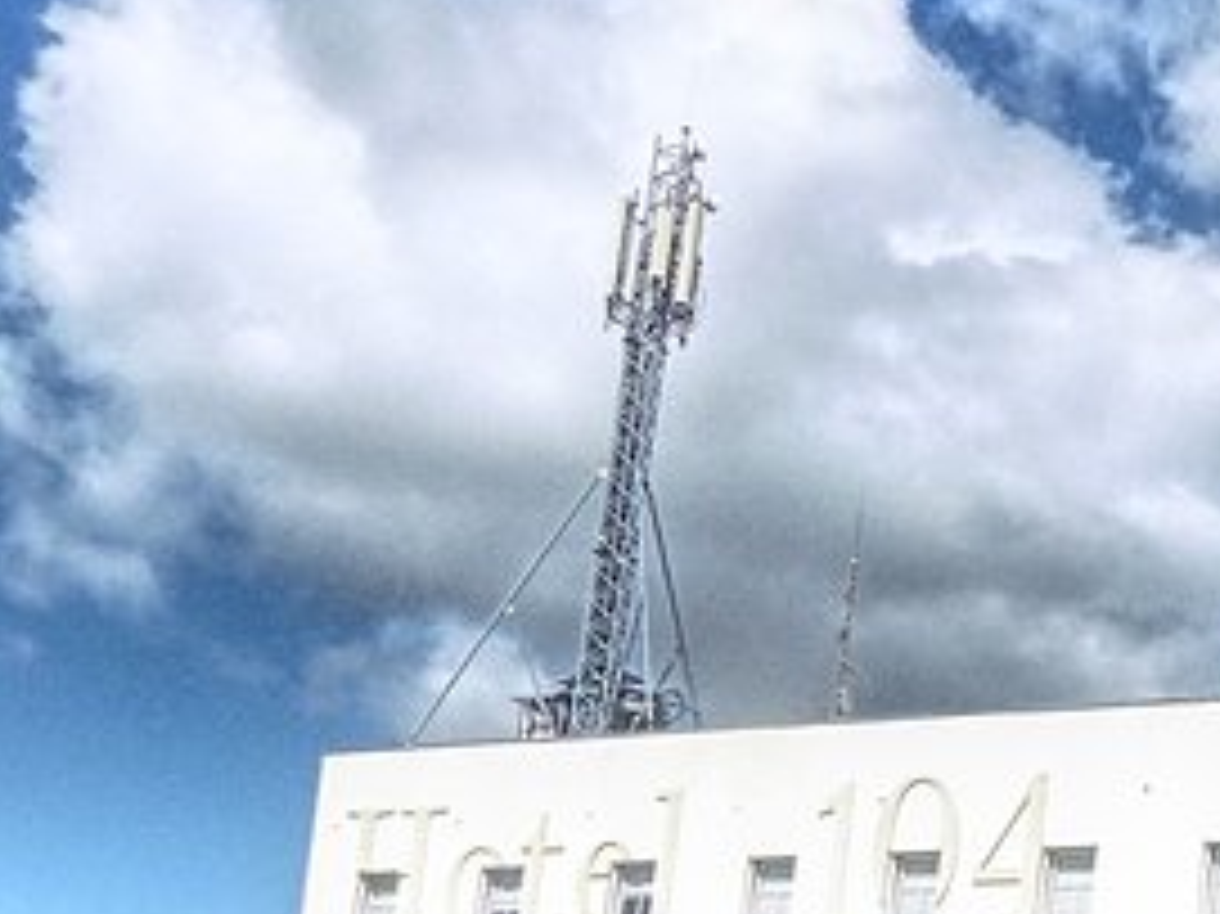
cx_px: 1373
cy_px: 1065
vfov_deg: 19.1
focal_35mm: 73
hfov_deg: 24.7
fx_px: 2572
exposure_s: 1/1500
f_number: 8.6
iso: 100
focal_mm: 4
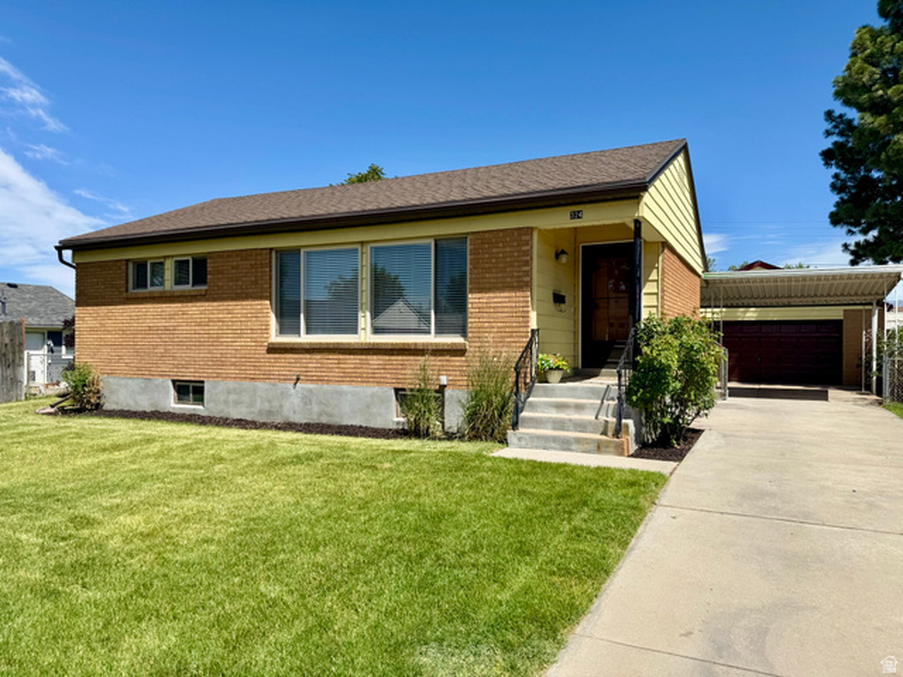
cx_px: 452
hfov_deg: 71.6
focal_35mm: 24
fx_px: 626
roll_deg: -0.3
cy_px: 338
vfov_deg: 56.8
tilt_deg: +0.3
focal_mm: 6.76
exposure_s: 1/4673
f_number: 1.78
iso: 80
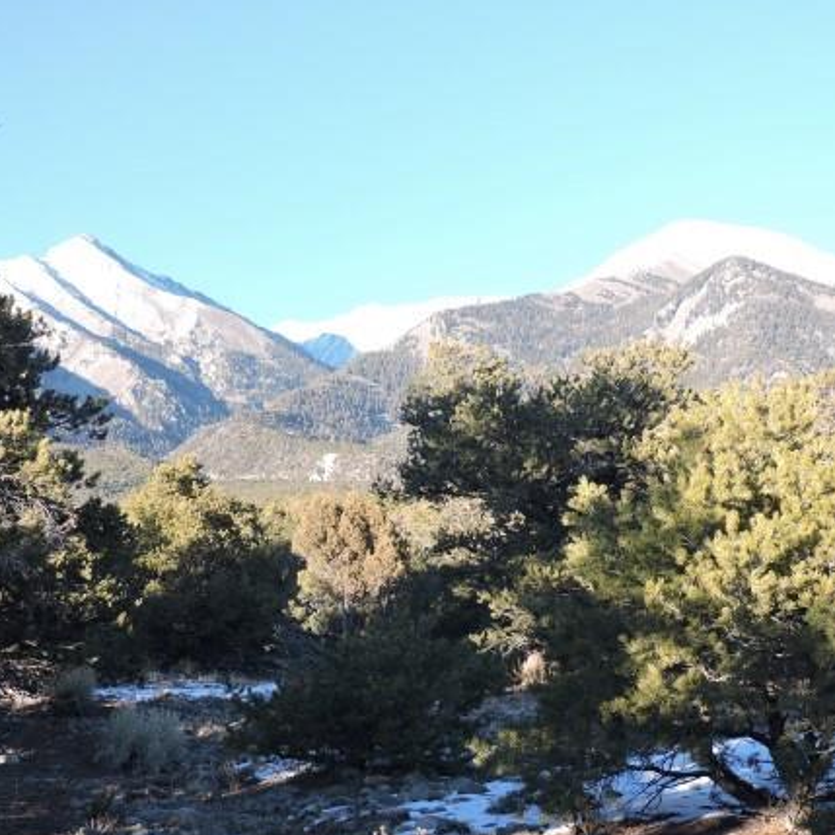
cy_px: 452
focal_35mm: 66
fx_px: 1801
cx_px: 397
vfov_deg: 26.1
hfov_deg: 26.1
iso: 100
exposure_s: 1/200
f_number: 3.6
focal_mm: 8.9
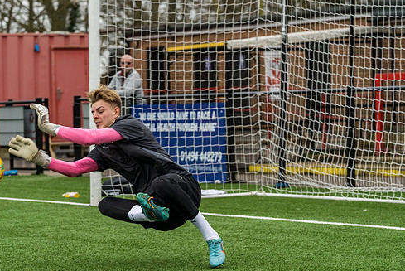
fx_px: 1802
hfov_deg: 12.8
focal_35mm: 160
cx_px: 185
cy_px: 158
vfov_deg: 8.6
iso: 1000
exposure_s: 1/1000
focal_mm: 135
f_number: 5
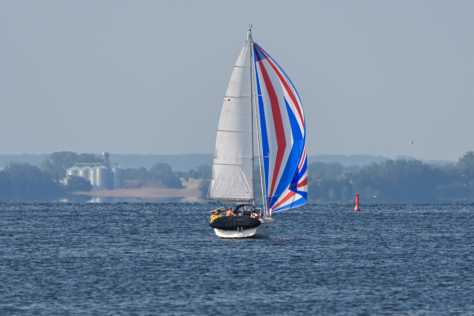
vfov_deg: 1.5
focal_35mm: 900
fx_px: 11849
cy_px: 158
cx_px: 237
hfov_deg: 2.3
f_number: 7.1
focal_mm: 600
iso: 400
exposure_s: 1/2500
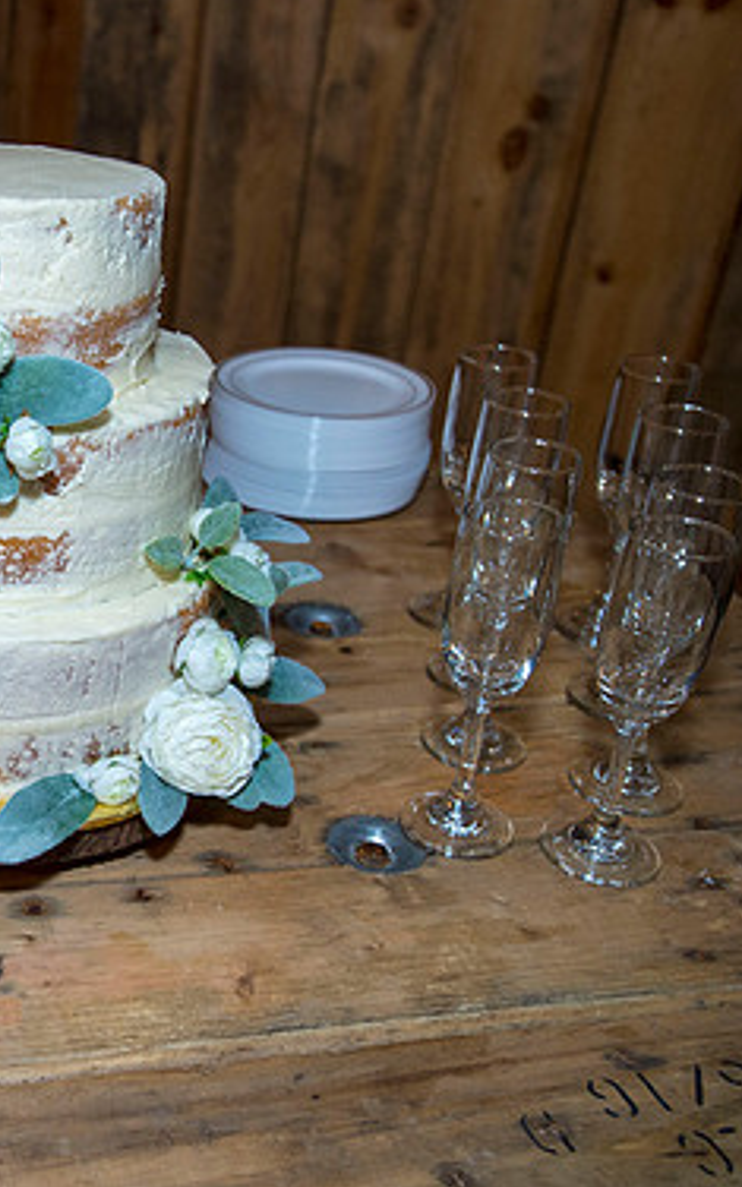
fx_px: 1424
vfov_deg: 45.3
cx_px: -47
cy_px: 594
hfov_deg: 27.1
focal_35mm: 44
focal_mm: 28
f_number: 4
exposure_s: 1/125
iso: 1600
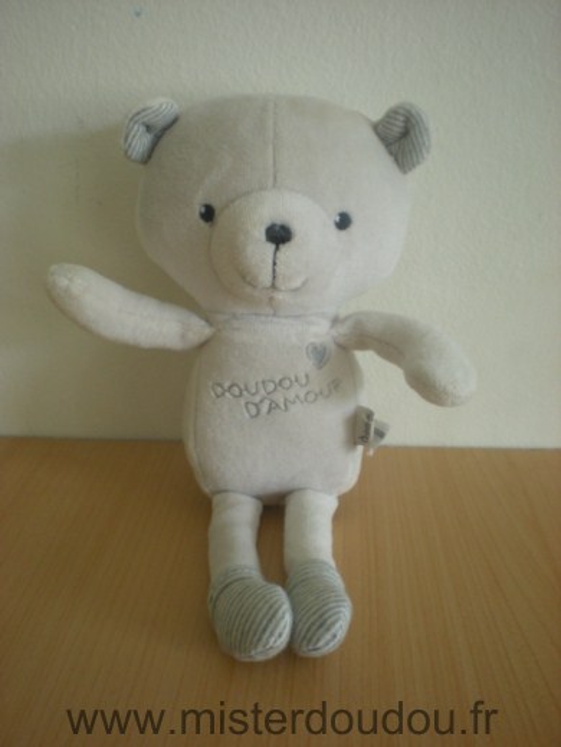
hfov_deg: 37.7
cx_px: 280
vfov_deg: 49.0
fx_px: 821
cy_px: 374
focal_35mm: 38
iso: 200
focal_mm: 6.3
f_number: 3.1
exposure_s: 1/26.6
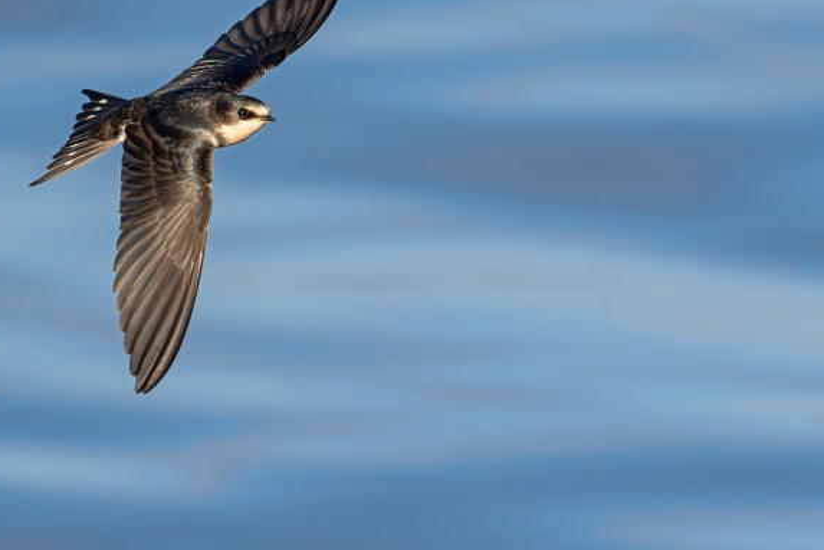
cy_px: 173
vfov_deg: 1.2
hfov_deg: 1.8
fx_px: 25542
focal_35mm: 1116
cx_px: 375
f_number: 9
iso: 2500
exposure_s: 1/3200
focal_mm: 800
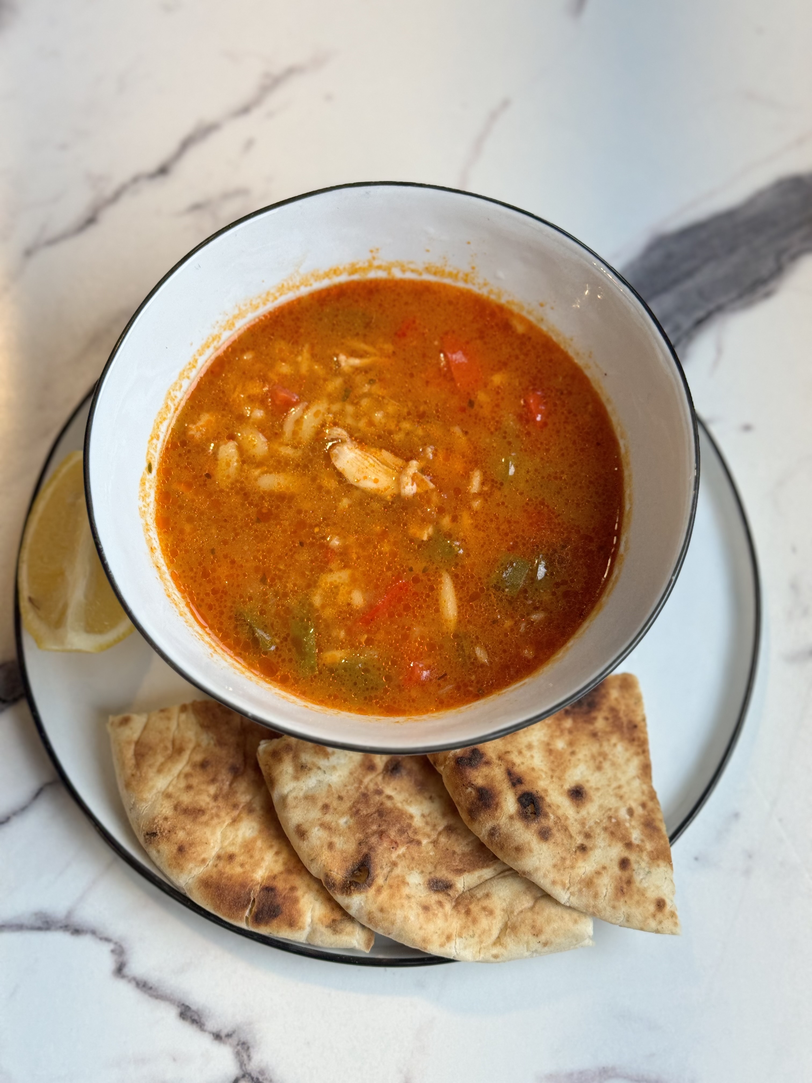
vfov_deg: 39.7
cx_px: 406
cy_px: 542
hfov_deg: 30.3
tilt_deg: -72.5
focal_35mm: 48
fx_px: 1501
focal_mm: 6.86
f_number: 1.78
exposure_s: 1/120
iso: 80
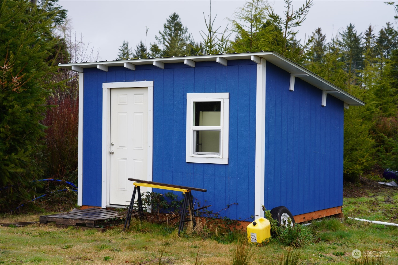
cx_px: 199
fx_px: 652
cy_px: 132
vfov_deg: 23.0
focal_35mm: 59
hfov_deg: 33.9
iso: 100
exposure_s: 1/80
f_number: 4.5
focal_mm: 59
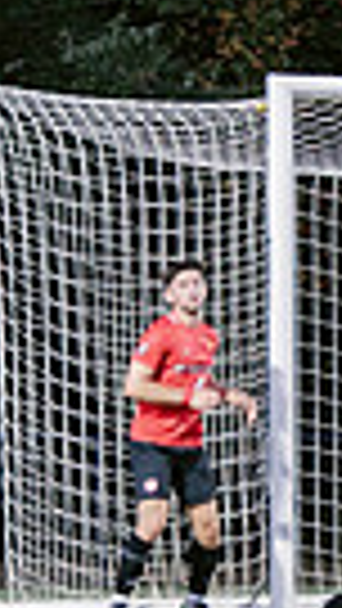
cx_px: 1787
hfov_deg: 2.0
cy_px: 599
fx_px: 9393
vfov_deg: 3.7
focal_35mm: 583
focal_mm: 90
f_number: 2.8
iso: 640
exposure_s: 1/80
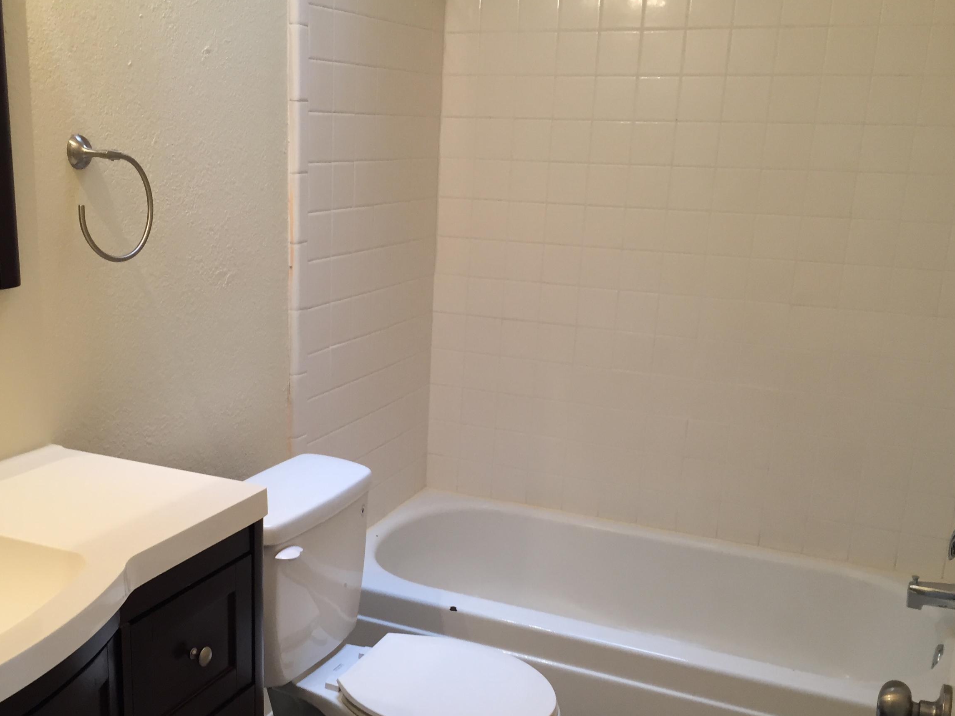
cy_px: 432
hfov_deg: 48.7
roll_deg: -2.5
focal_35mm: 38
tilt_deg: -17.7
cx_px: 384
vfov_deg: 37.6
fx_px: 1048
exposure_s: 1/30
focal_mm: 4.15
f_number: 2.2
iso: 64
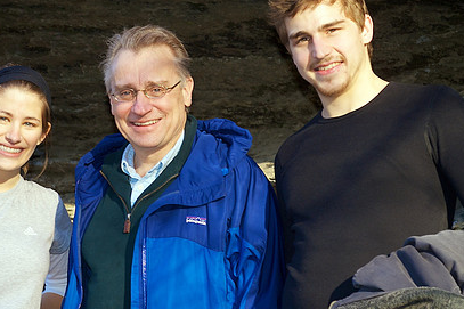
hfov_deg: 19.1
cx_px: 197
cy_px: 165
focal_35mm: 107
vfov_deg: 12.8
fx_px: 1378
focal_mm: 50
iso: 200
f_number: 6.3
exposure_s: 1/100
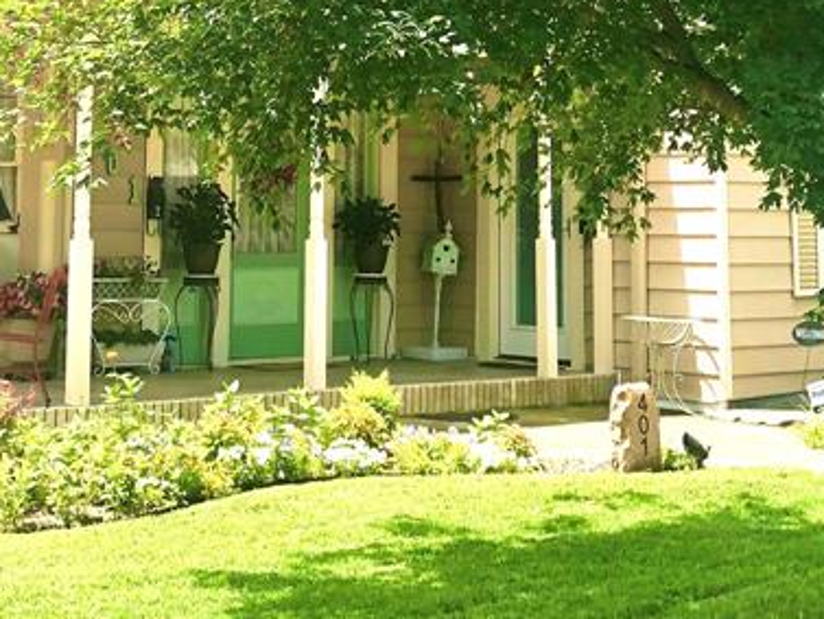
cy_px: 24
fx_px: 1810
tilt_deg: +5.9
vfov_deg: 18.9
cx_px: 385
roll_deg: +1.0
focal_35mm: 76
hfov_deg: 25.6
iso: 20
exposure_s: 1/873
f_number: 1.8
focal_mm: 3.99
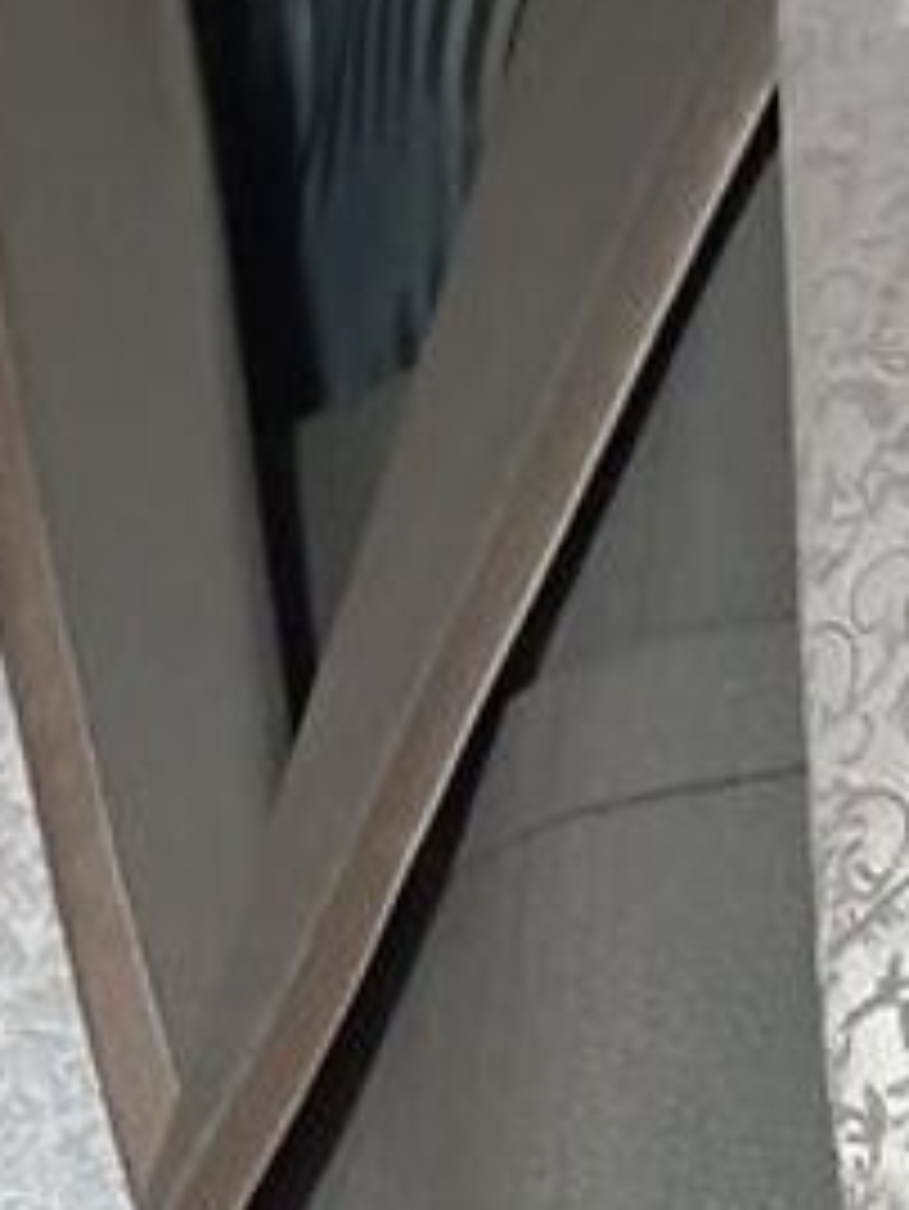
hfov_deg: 12.5
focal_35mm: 119
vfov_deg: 14.9
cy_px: 2031
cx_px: 382
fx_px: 4163
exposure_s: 1/14.3
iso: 3784
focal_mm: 5.24
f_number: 1.7
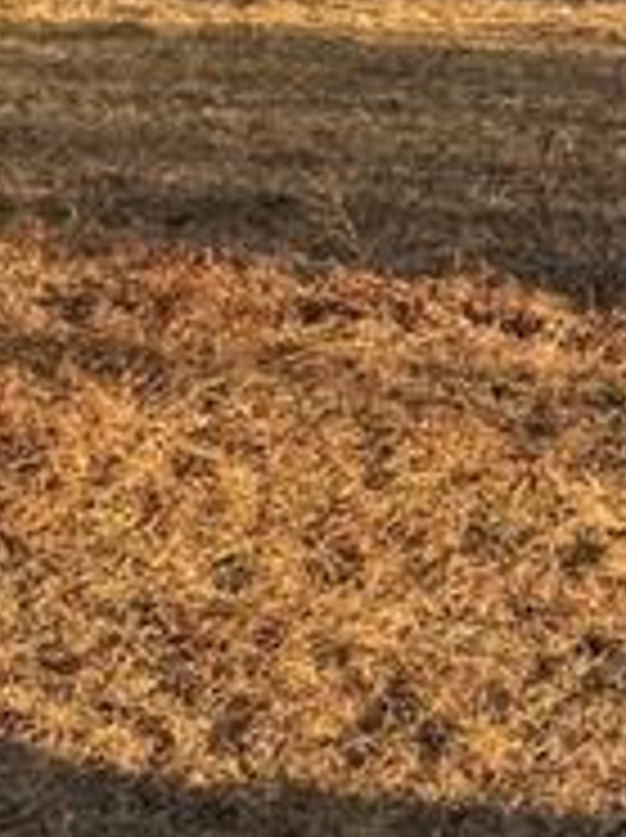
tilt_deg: +6.3
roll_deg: +1.3
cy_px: -590
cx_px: -279
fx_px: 3746
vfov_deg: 11.9
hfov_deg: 9.3
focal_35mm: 155
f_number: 1.78
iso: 80
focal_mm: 6.76
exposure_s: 1/888
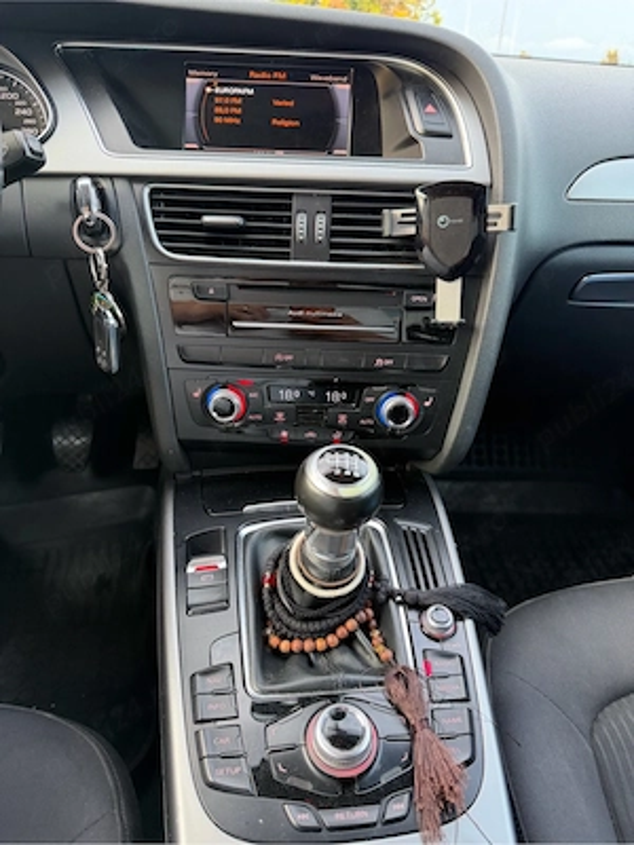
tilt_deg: -28.3
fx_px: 586
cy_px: 422
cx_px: 317
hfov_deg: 56.8
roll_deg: -3.0
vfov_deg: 71.6
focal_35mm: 24
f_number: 1.78
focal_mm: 6.76
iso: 200
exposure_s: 1/60
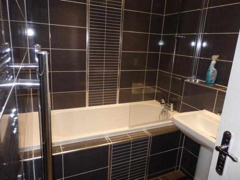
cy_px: 90
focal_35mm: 25
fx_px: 173
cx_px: 120
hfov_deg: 69.4
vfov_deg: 54.9
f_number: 3
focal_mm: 4.5
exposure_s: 1/30
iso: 400
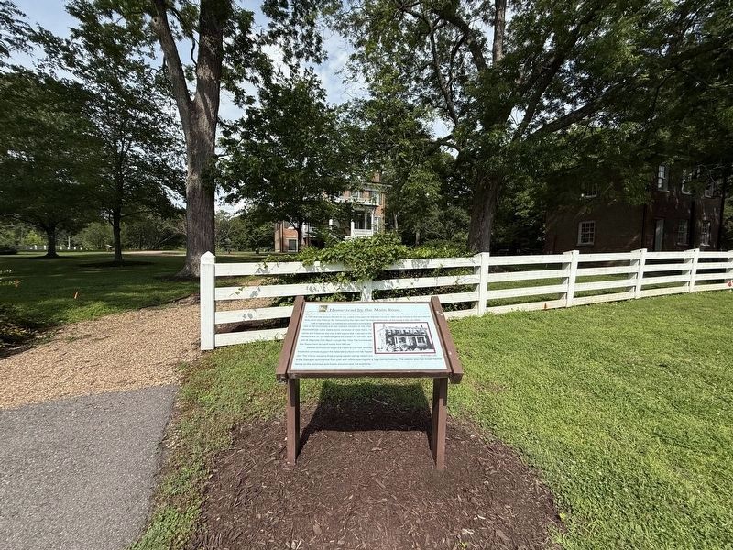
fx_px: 296
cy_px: 275
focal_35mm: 14
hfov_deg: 102.1
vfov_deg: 85.7
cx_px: 366
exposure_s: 1/3125
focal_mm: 2.22
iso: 50
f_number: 2.2
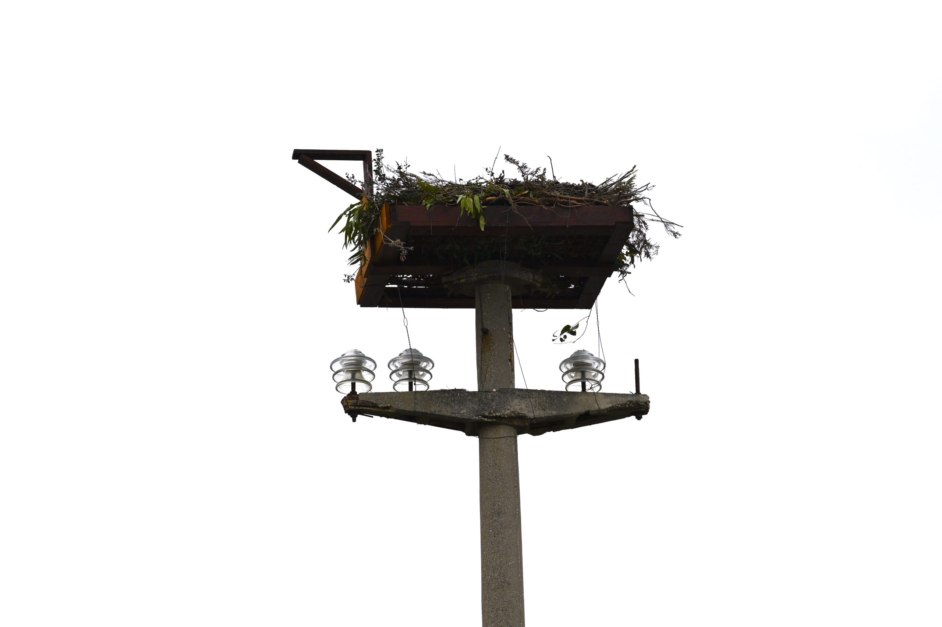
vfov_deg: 7.6
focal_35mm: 180
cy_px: 314
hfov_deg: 11.4
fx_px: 4708
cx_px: 471
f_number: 6.3
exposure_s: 1/250
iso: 100
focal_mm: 120
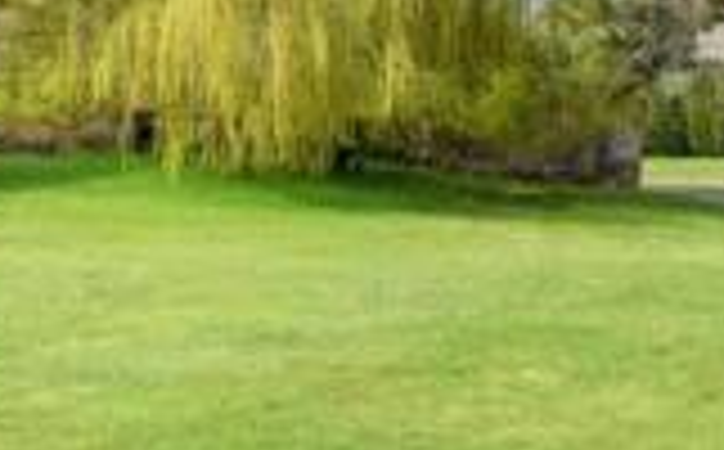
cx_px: 614
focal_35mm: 133
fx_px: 2620
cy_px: -70
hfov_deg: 15.6
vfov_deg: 9.7
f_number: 6.3
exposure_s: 1/800
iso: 320
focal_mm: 32
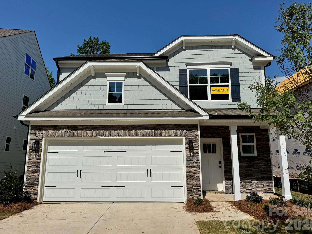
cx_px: 157
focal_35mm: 25
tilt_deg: +10.4
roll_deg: +0.4
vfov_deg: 54.9
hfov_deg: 69.4
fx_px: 225
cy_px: 114
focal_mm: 6.76
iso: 80
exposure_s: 1/12346
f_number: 1.78
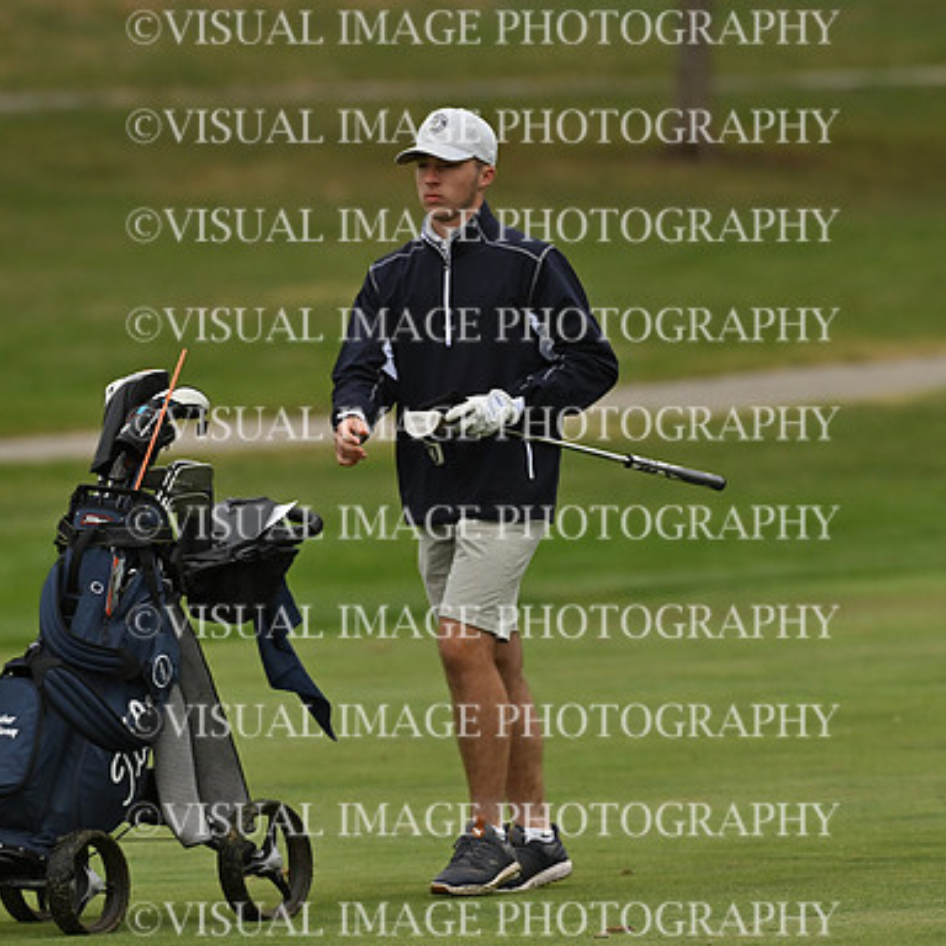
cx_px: 483
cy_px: 473
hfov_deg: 2.6
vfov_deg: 2.6
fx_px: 20839
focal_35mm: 674
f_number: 4
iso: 640
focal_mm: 350
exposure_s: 1/1600
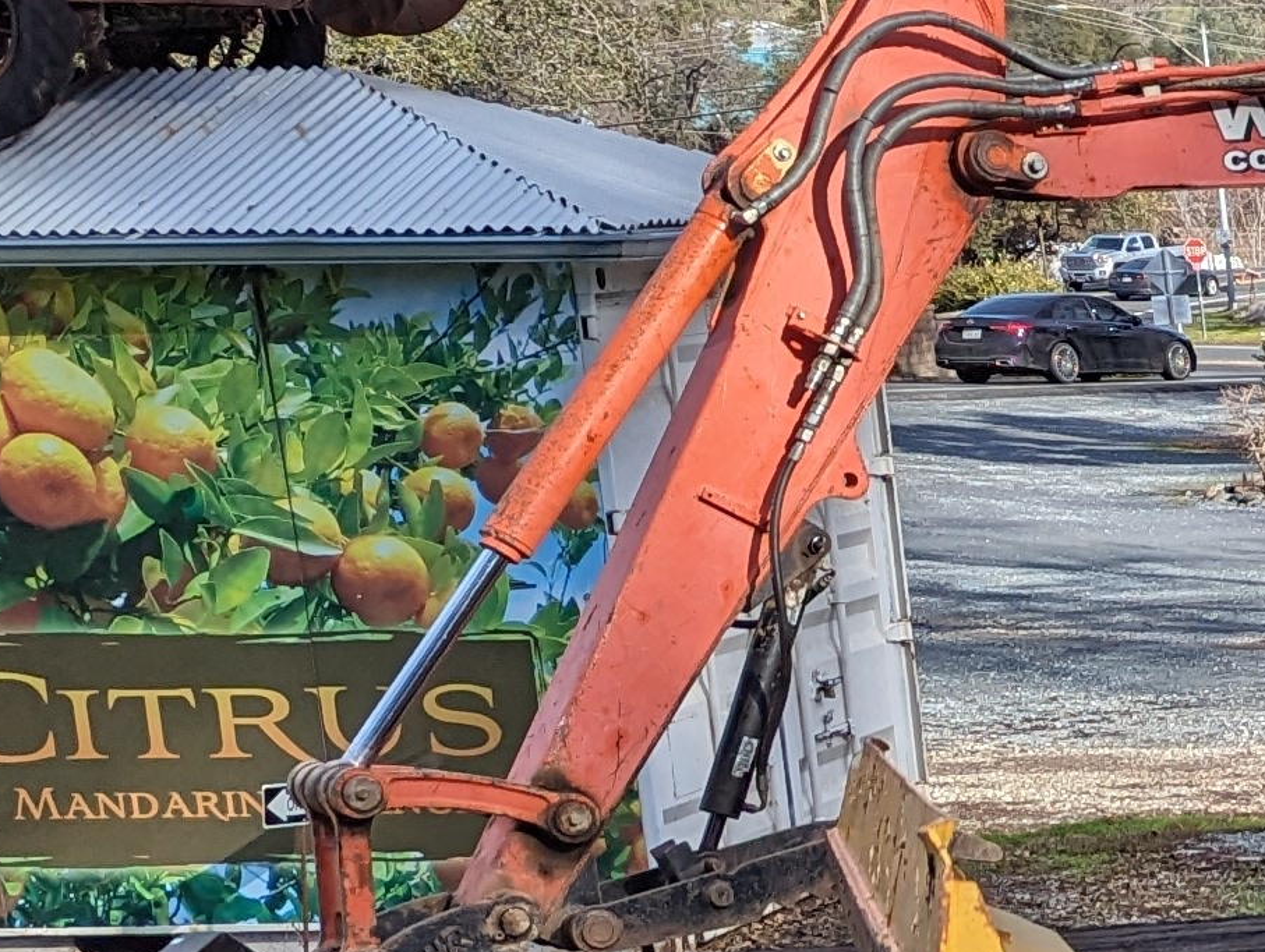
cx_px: 2668
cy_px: 1015
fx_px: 3952
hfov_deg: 14.5
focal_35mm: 108
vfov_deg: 13.5
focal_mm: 6.81
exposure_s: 1/1508
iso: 42
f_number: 1.85
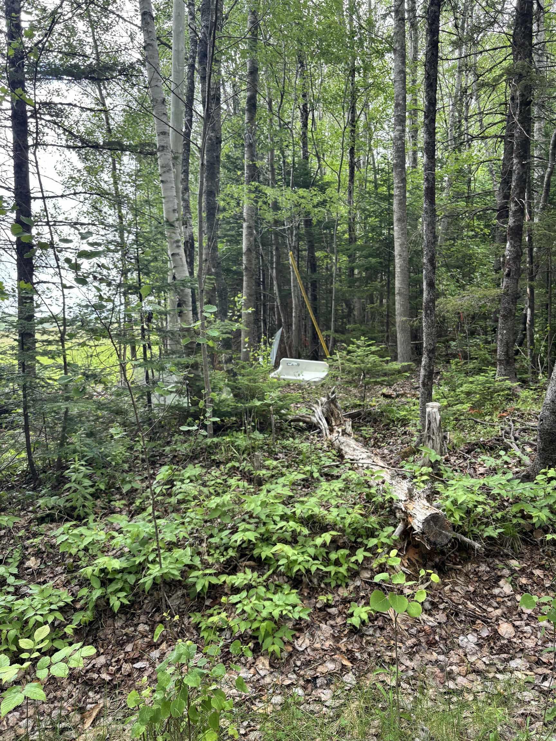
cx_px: 278
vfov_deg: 67.3
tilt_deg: -2.2
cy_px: 370
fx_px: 557
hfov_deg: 53.1
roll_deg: -0.3
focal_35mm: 26
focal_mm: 5.96
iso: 50
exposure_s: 1/121
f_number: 1.6
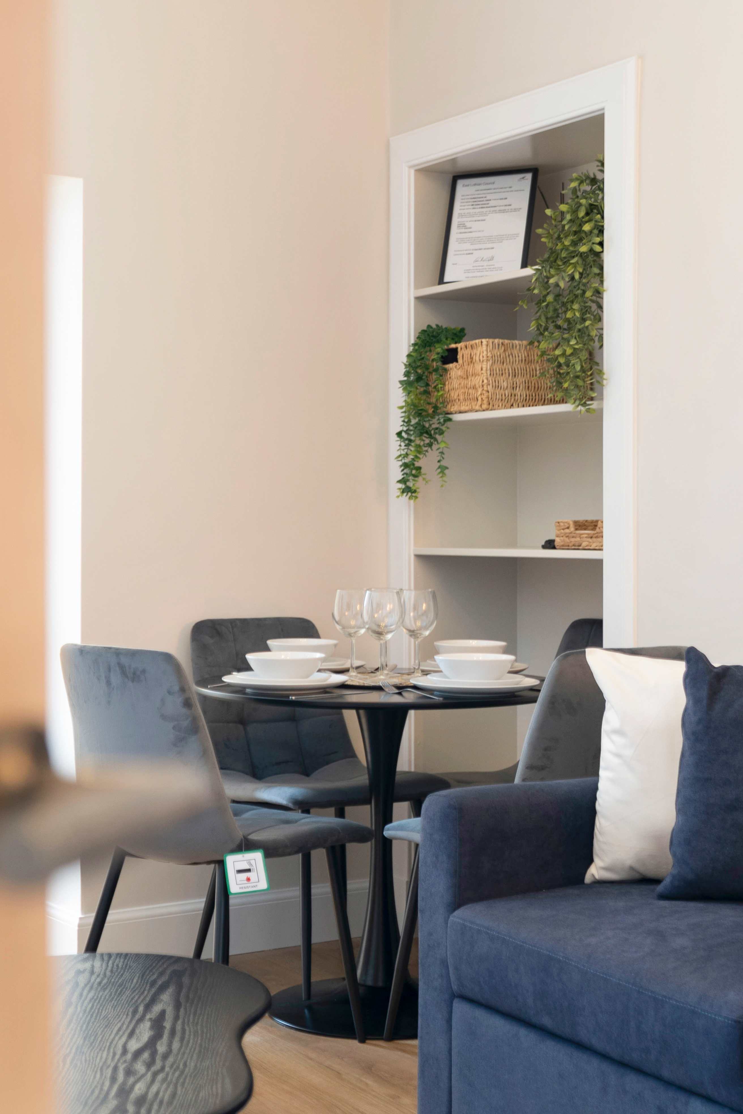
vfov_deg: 38.9
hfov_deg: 26.5
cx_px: 372
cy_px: 557
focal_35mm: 51
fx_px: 1579
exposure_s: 1/13
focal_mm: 34
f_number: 2.8
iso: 200
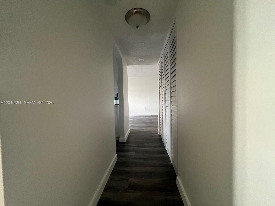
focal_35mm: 13
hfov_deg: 106.2
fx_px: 103
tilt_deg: -2.5
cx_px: 138
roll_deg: +1.6
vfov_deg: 89.9
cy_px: 103
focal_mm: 1.57
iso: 320
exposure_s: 1/60
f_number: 1.8
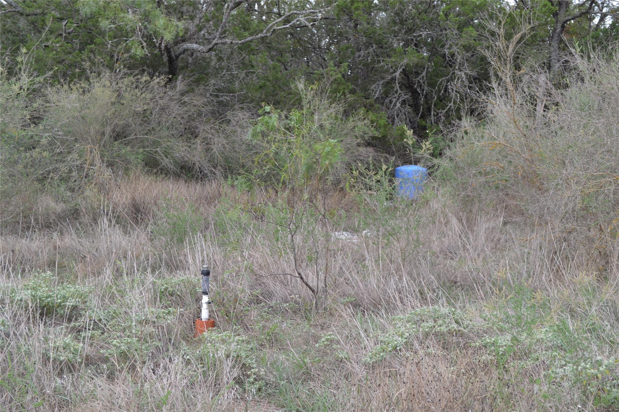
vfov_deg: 22.6
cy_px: 206
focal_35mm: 60
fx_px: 1032
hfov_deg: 33.4
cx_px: 310
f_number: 5.3
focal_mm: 40
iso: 100
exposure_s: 1/50
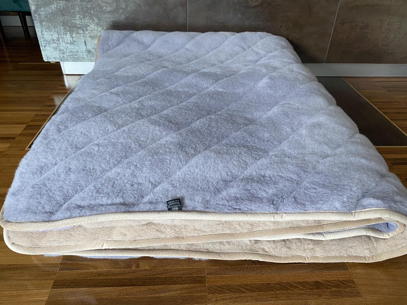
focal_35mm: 26
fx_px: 306
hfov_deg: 67.3
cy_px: 152
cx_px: 204
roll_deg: -2.6
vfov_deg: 53.1
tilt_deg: -32.7
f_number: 1.8
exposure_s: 1/60
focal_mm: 4.25
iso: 125
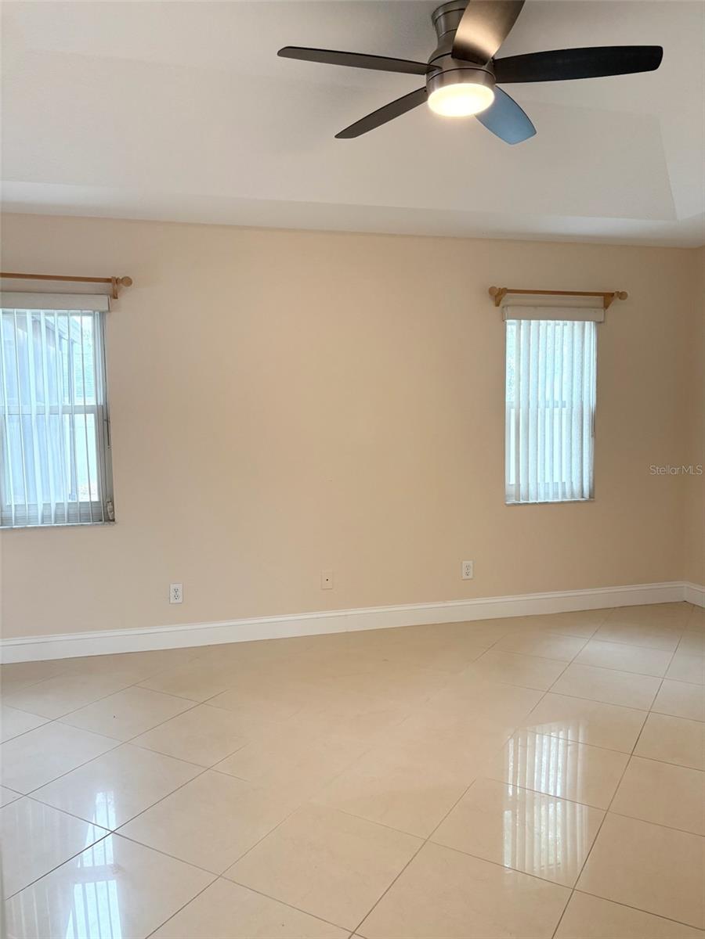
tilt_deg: -4.9
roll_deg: +0.9
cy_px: 470
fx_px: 706
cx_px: 352
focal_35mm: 26
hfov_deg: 53.1
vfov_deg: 67.3
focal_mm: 5.96
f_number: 1.6
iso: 125
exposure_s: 1/131
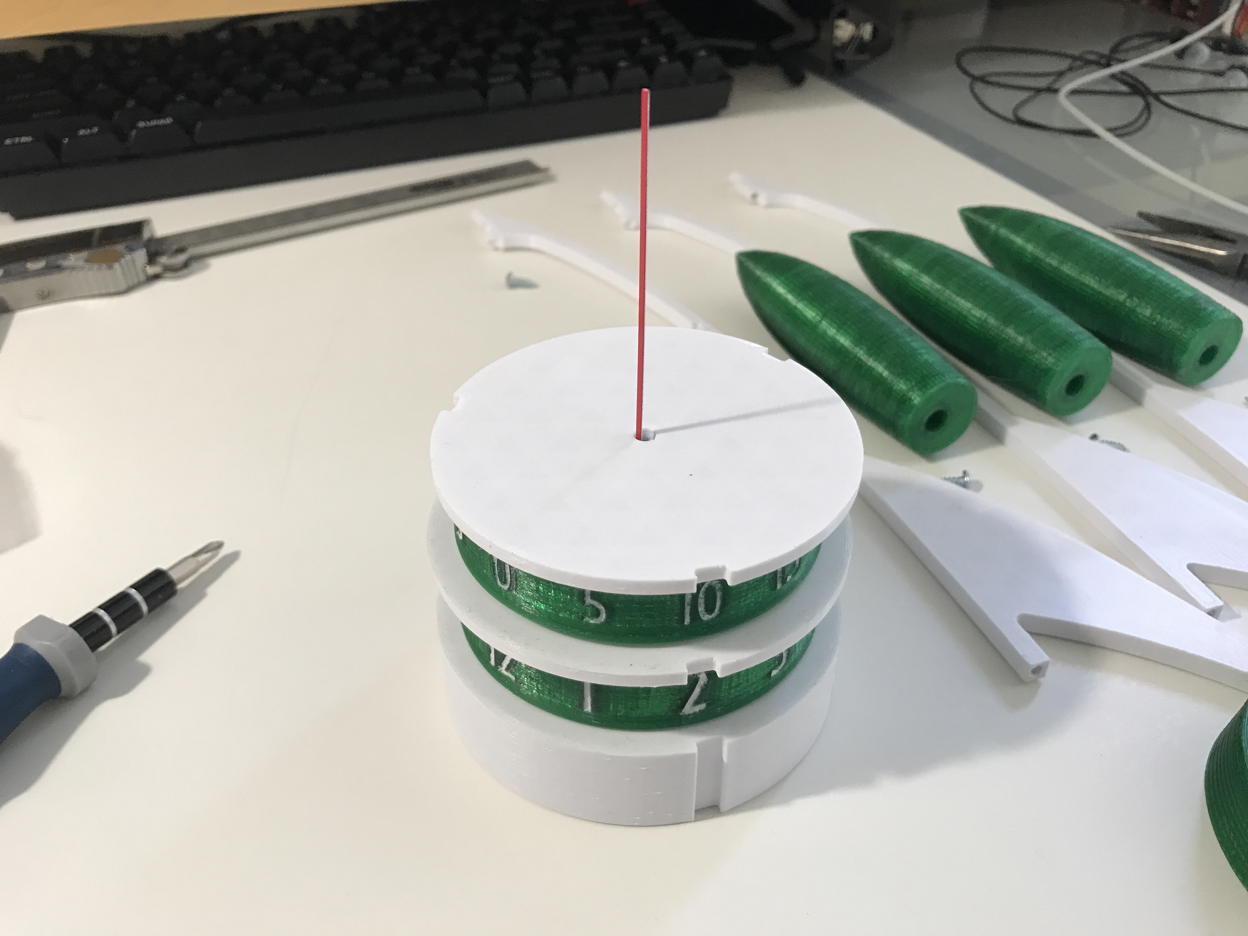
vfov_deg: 49.7
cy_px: 468
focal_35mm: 28
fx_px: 1009
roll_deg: +0.8
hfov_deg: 63.4
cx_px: 624
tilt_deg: -37.3
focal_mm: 3.99
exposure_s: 1/30
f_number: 1.8
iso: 25
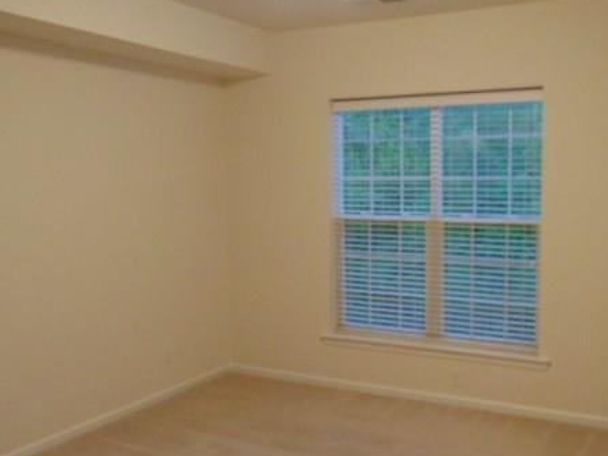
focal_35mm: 36
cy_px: 246
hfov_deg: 50.9
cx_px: 371
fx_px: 632
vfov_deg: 39.6
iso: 400
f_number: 3
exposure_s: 1/30
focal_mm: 4.5
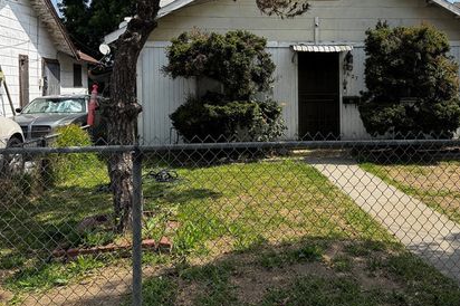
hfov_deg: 52.1
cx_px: 308
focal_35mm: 36
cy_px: 87
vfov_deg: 36.2
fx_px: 460
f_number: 1.78
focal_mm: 6.76
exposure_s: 1/3597
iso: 80
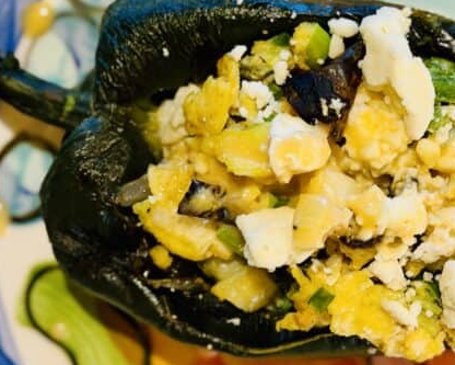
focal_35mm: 90
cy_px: 205
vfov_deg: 17.1
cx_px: 398
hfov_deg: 20.9
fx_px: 1212
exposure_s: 1/40
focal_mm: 6.76
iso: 200
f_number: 1.78
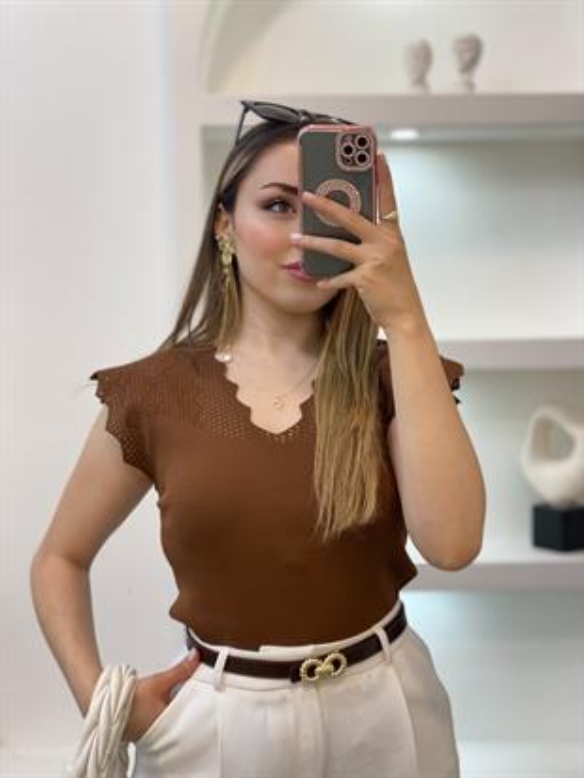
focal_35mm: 52
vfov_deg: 36.8
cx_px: 292
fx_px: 1169
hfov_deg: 28.0
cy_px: 389
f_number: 2
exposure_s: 1/100
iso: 100
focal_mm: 6
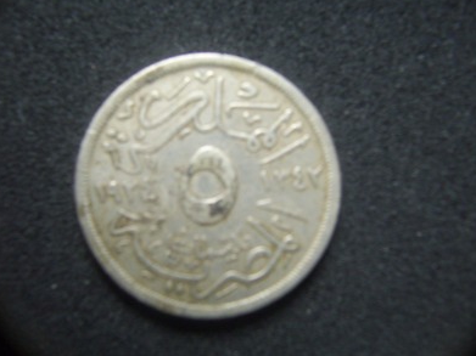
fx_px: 536
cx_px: 208
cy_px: 173
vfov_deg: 36.8
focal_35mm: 39
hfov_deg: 47.8
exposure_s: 1/8
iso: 160
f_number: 2.9
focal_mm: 5.7
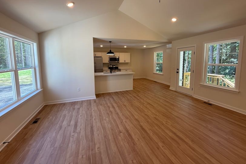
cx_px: 122
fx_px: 102
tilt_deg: -4.4
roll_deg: +0.3
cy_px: 70
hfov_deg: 100.4
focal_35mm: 15
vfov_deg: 76.8
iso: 100
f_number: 2.2
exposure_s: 1/120
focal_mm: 2.22
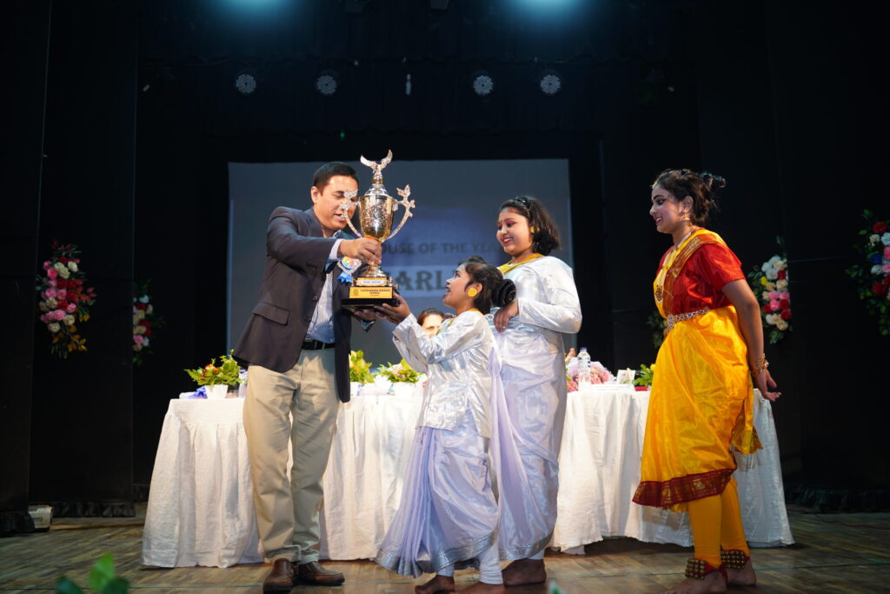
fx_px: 865
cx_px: 445
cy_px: 297
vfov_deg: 37.9
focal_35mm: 35
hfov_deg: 54.4
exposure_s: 1/200
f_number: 2
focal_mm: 35
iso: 160
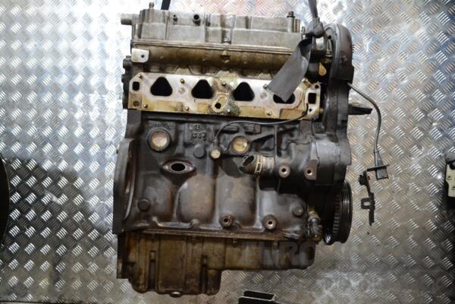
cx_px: 228
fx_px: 531
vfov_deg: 31.9
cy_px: 152
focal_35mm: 42
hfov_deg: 46.4
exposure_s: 1/30
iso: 2000
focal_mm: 28
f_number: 4.5
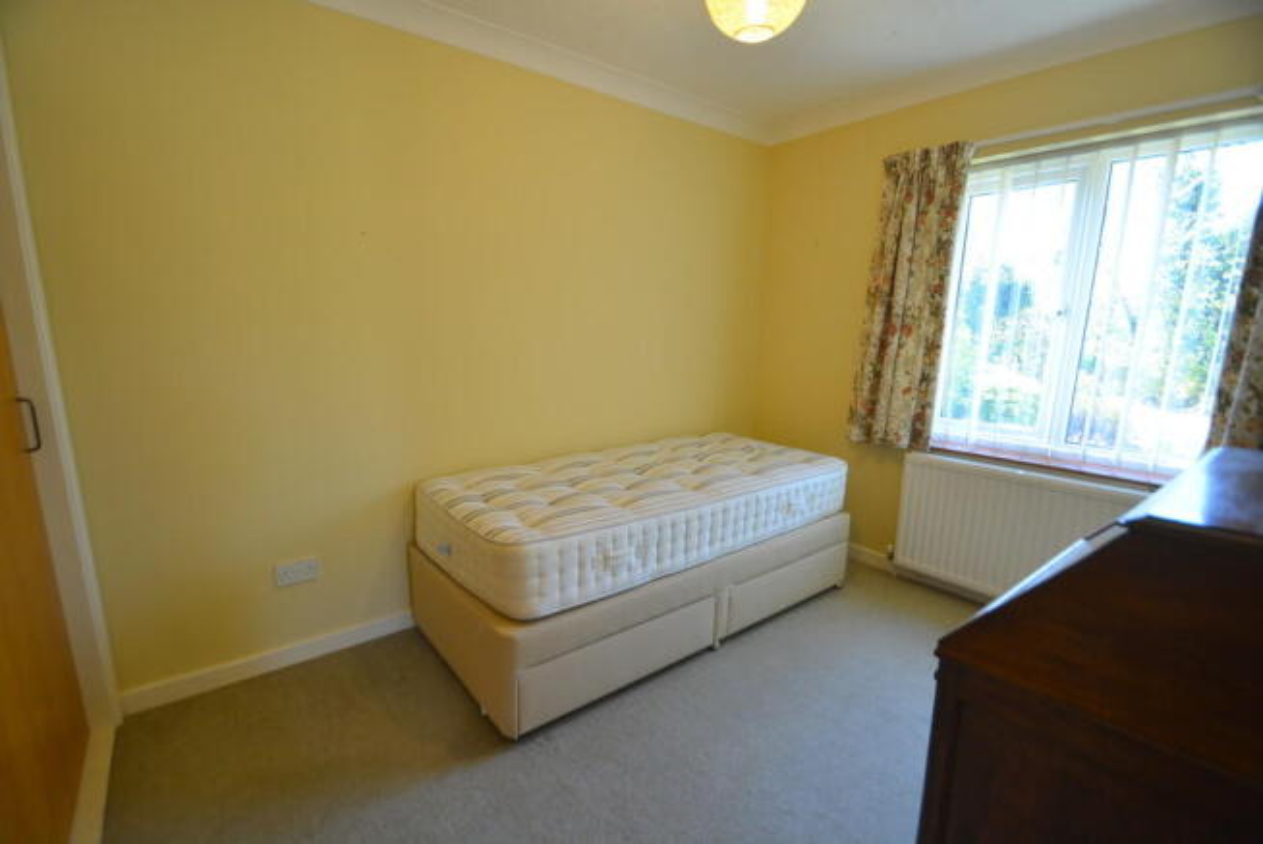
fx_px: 527
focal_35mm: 15
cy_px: 422
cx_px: 632
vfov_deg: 77.4
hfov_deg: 100.4
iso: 400
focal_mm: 10
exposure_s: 1/60
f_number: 4
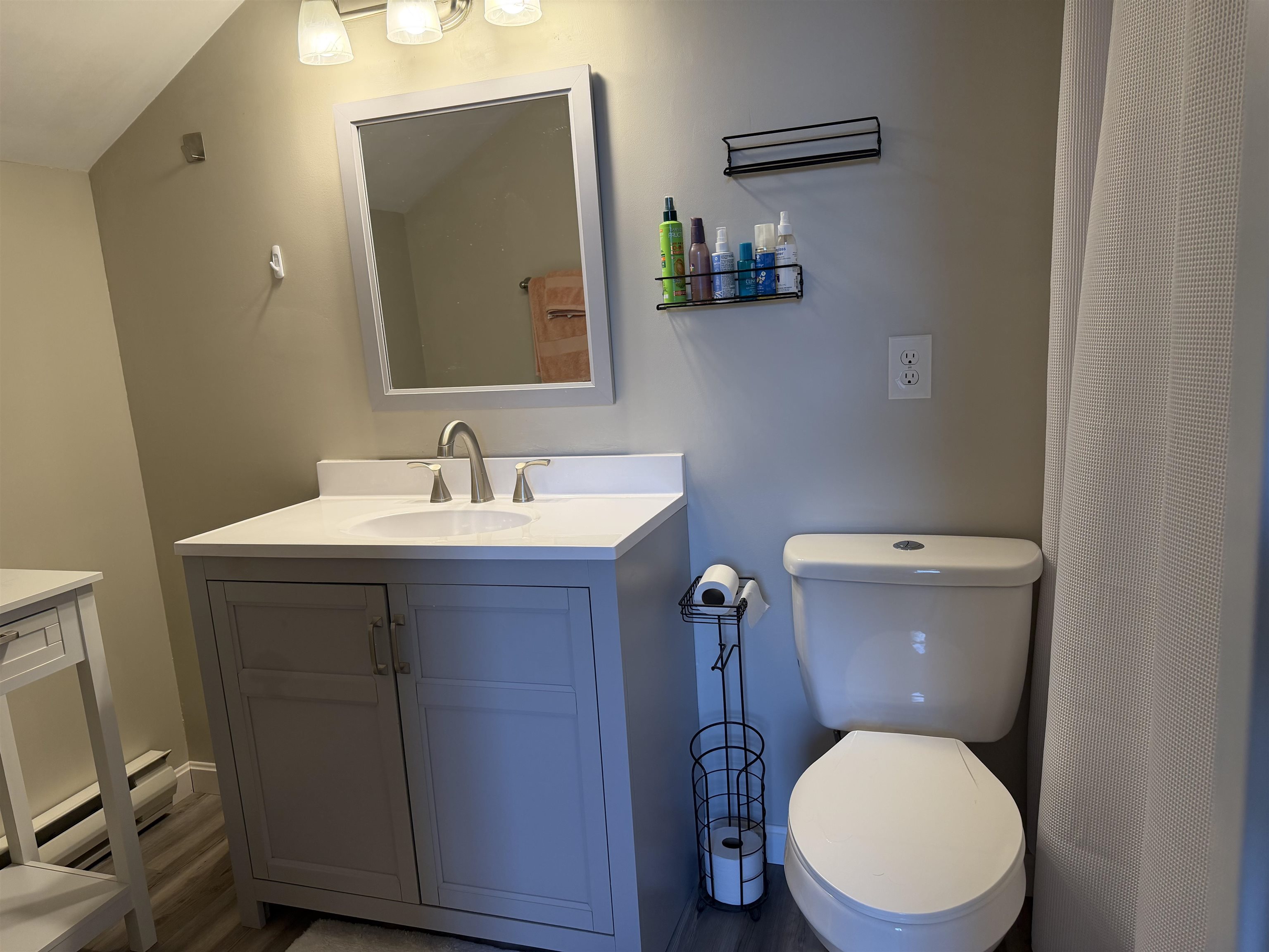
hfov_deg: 71.6
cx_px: 634
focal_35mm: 24
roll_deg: +4.3
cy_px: 476
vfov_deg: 56.8
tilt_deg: -11.2
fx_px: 880
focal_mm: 6.76
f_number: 1.78
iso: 160
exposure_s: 1/217
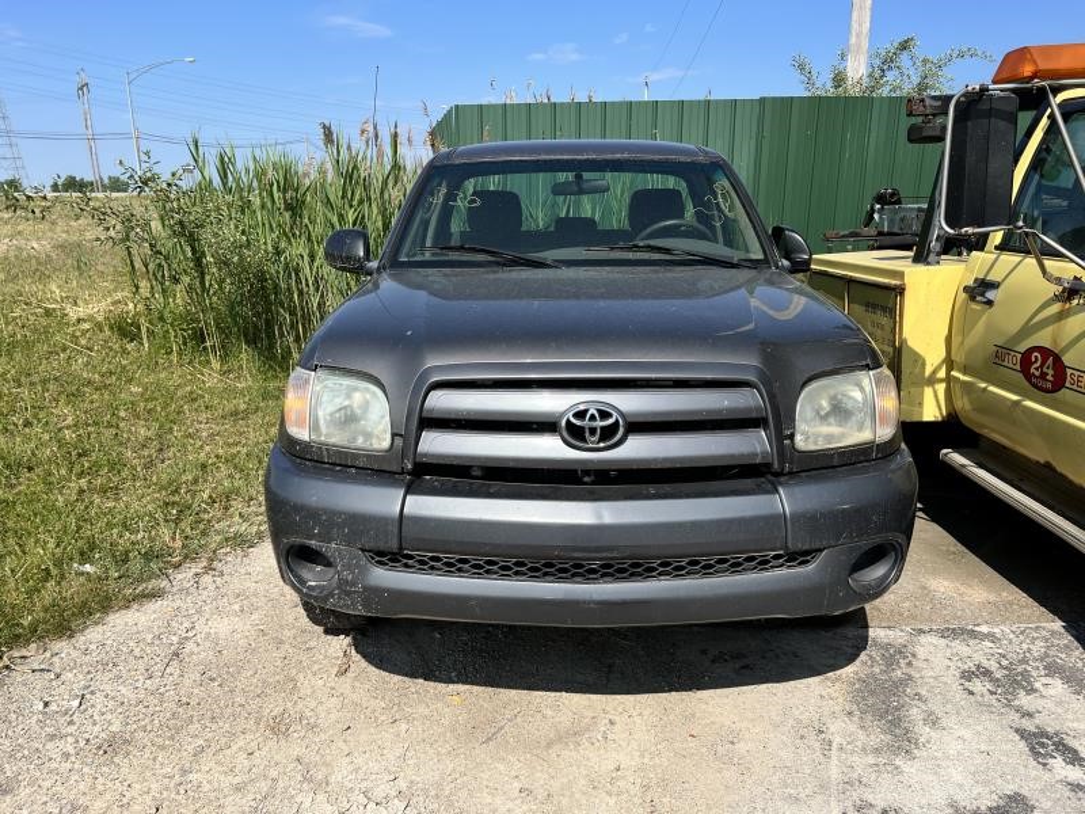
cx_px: 542
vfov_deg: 53.1
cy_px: 407
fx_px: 815
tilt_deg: -13.9
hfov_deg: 67.3
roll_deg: +1.1
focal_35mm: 26
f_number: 1.5
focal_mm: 5.7
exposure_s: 1/4115
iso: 50
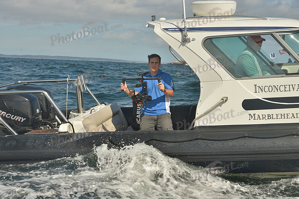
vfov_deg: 19.5
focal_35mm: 70
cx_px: 150
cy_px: 100
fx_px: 581
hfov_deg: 28.8
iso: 400
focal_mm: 70
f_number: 10
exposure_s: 1/1250
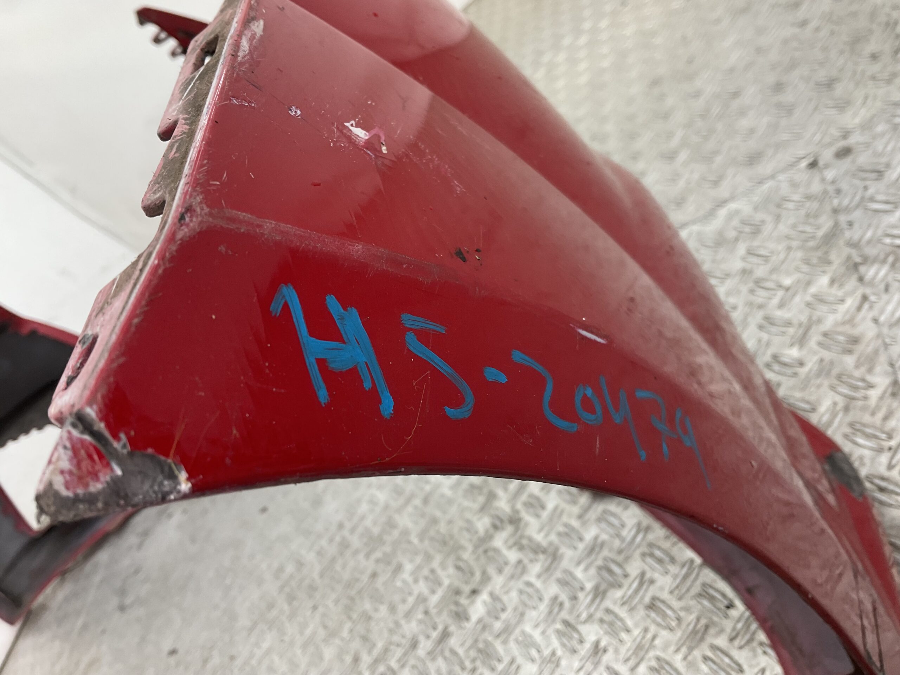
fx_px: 754
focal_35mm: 29
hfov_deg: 61.7
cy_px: 338
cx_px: 450
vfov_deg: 48.2
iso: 40
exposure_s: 1/120
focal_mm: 3
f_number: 1.8
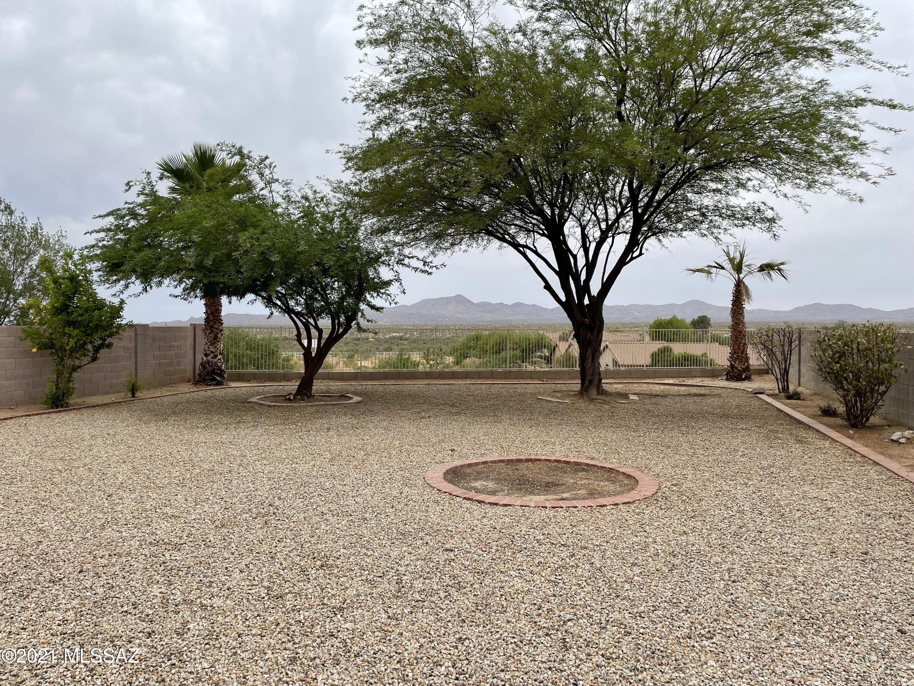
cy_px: 343
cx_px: 457
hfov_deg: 67.3
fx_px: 687
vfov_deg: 53.1
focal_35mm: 26
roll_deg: -0.1
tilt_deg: -0.4
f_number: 1.6
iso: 32
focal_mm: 4.2
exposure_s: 1/1855
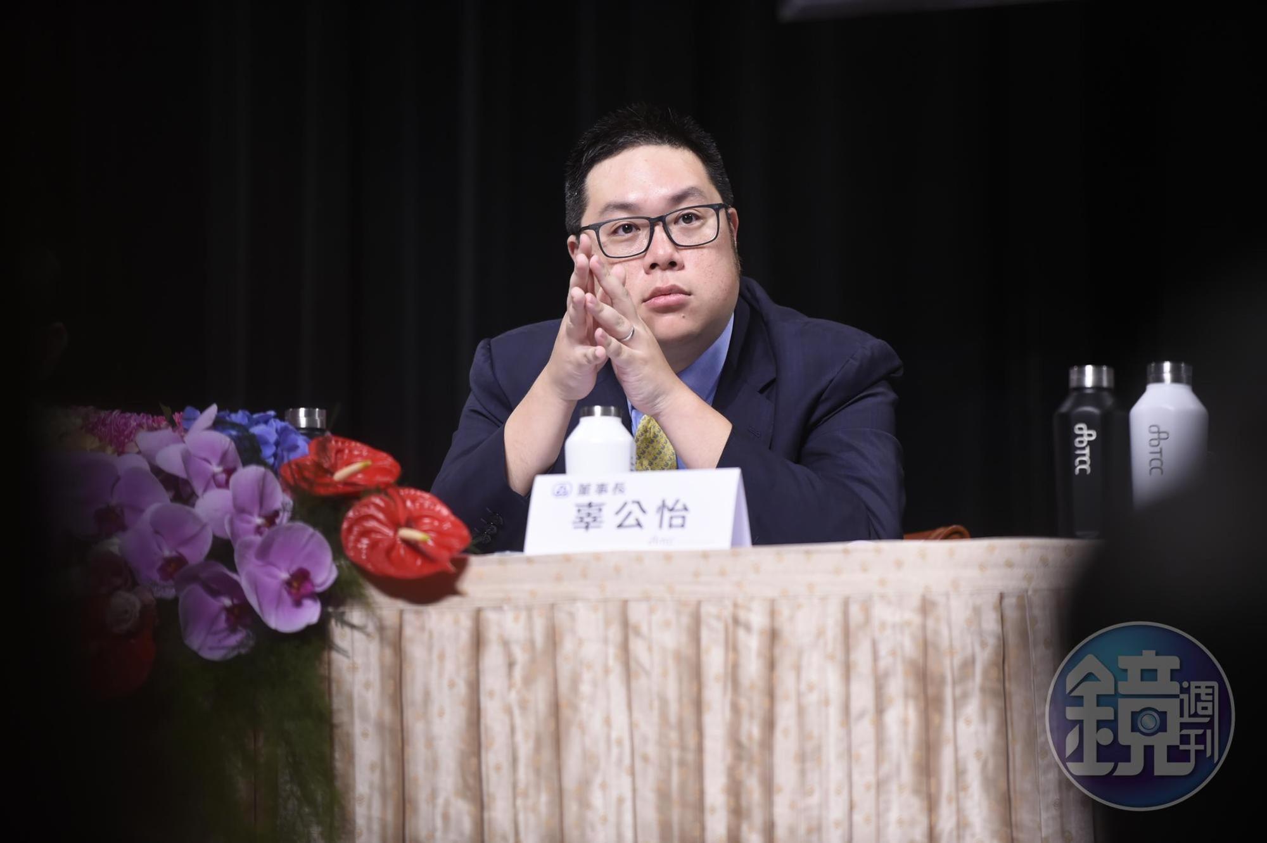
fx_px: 7035
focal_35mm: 200
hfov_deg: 10.3
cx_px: 634
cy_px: 422
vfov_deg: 6.9
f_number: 4
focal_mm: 200
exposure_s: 1/320
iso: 1000
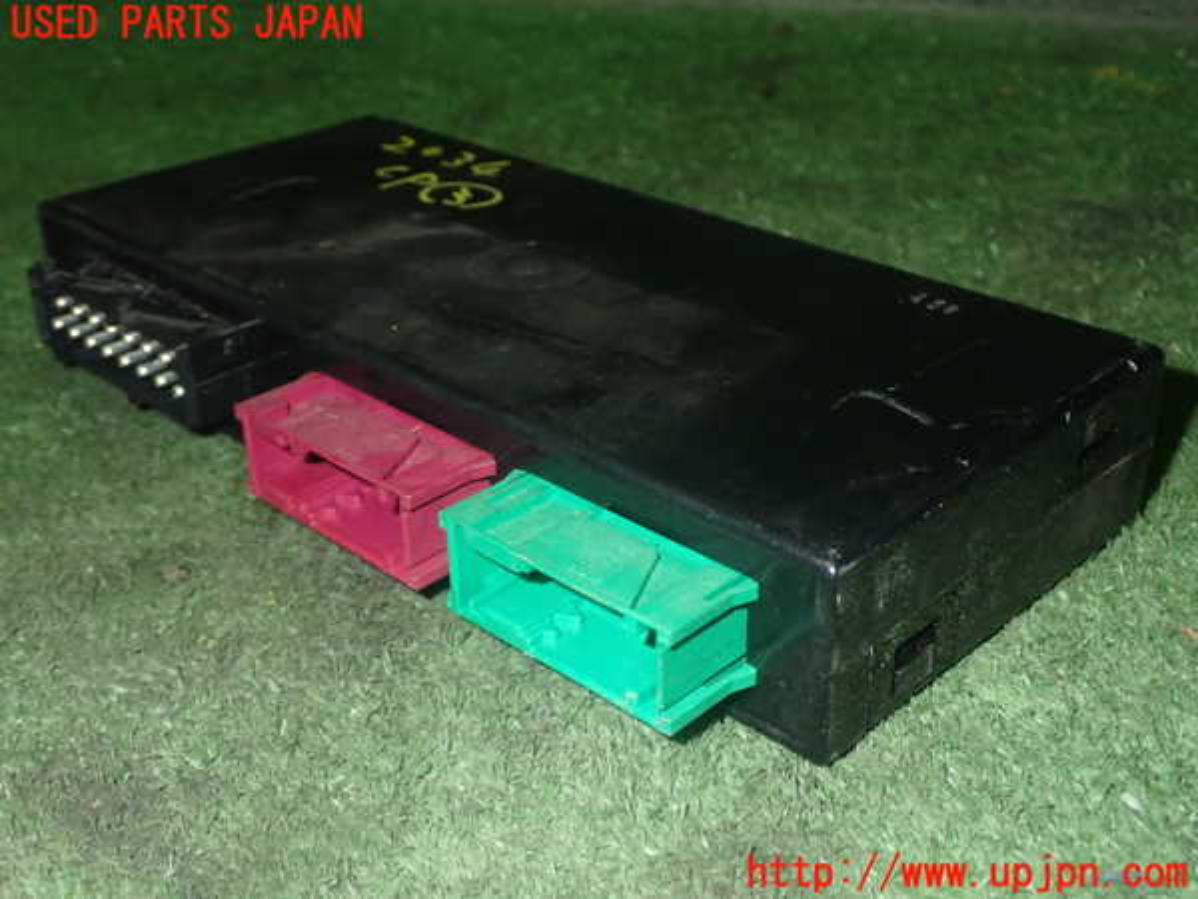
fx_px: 1523
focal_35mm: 44
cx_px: 599
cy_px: 450
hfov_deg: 42.9
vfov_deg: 32.9
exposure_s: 1/40
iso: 800
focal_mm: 7.84
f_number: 9
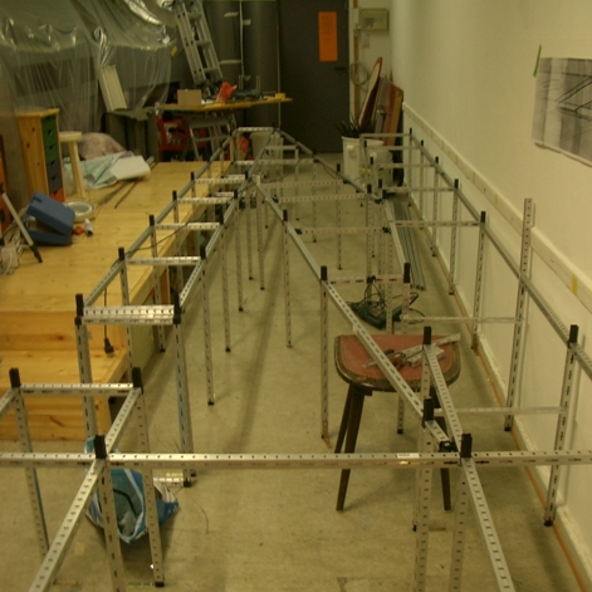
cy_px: 337
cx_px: 299
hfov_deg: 40.0
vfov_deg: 39.9
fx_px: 813
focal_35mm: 42
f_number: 2.6
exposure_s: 1/10
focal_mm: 5.8
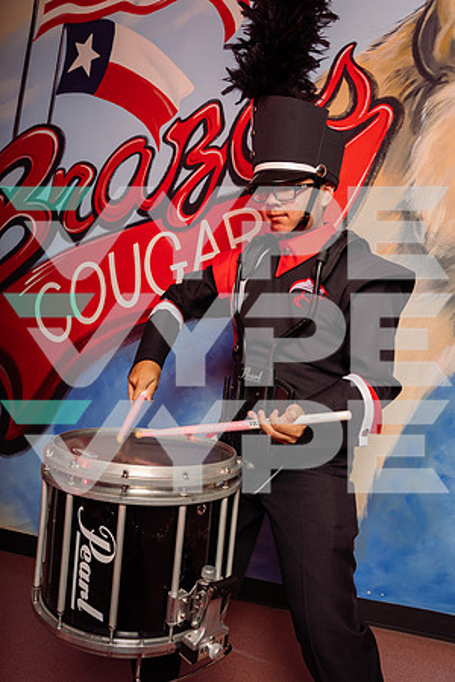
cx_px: 228
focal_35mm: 24
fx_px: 455
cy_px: 341
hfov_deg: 53.1
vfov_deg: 73.7
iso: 200
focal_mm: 24
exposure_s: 1/250
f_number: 9
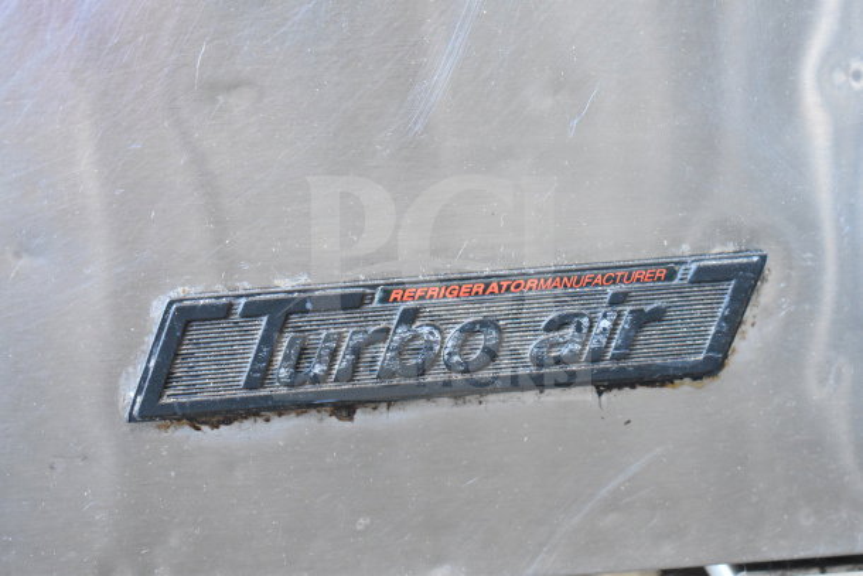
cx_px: 432
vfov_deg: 21.6
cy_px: 288
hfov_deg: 31.9
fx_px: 1511
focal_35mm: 63
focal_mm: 42
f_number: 5
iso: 7200
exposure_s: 1/60
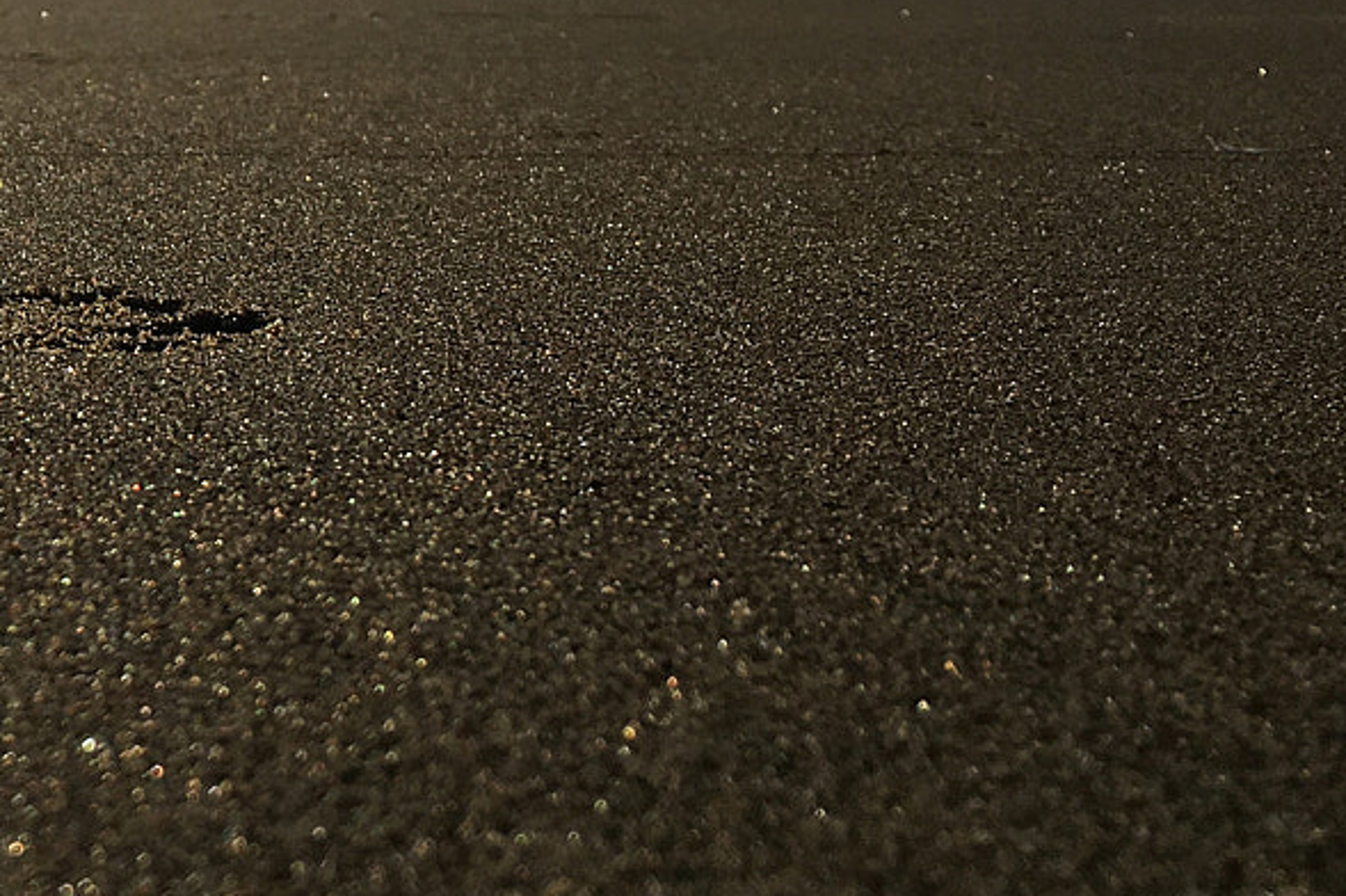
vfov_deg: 16.5
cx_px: -475
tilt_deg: -5.4
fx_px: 3064
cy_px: 151
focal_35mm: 82
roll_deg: +0.5
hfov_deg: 21.9
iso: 25
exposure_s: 1/6410
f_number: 2.2
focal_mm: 4.15
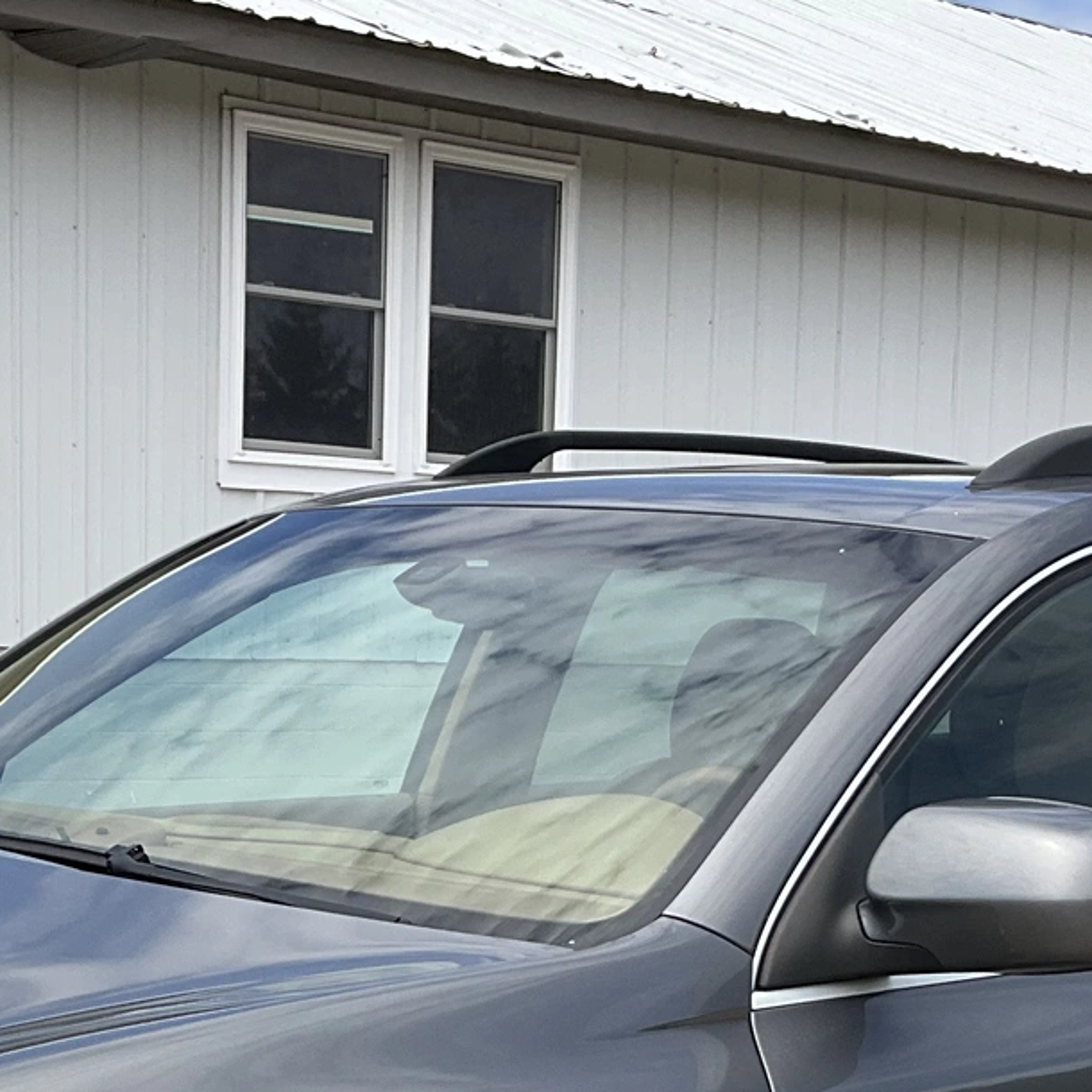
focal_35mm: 84
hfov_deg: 20.6
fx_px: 2998
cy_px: 1176
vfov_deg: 19.8
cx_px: 353
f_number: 1.8
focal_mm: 3
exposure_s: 1/1451
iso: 25
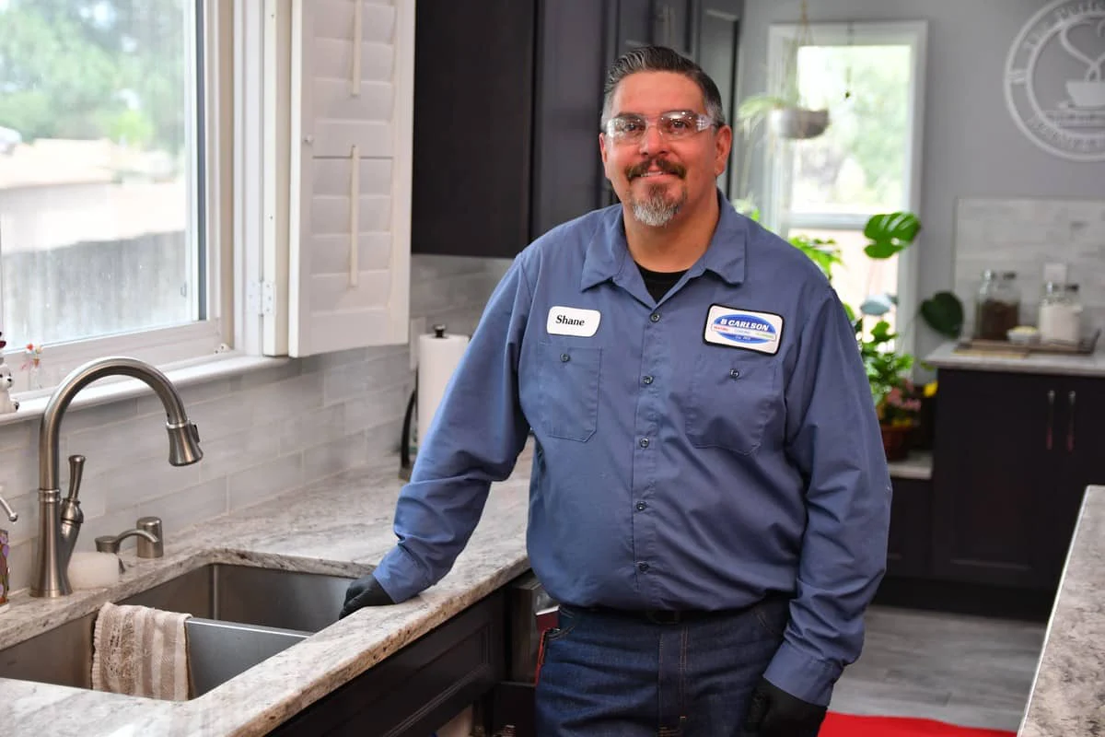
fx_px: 1749
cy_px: 368
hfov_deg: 35.1
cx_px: 552
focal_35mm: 57
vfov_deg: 23.8
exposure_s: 1/200
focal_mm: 38
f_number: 2.8
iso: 250
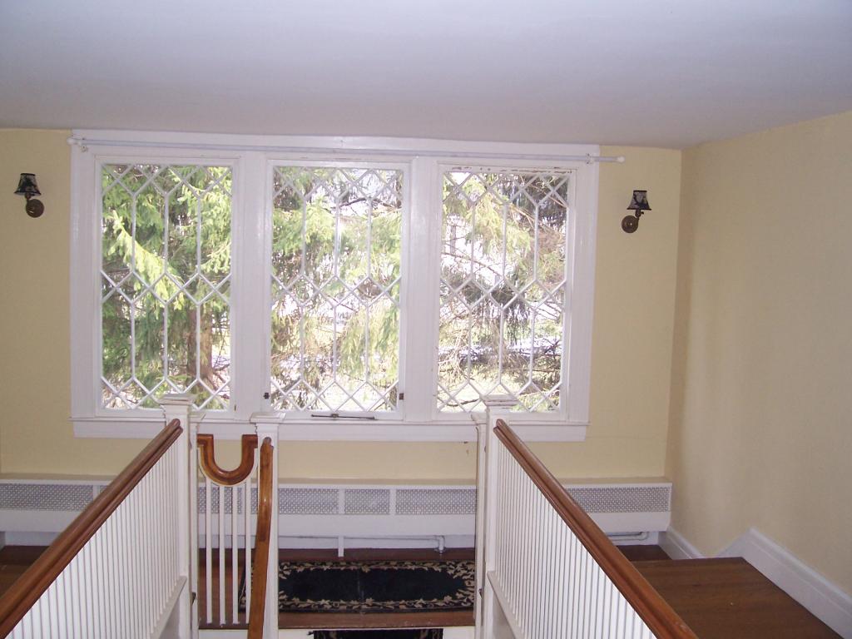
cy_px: 320
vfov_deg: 41.8
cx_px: 426
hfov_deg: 54.0
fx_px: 837
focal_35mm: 34
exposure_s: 1/60
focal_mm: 5.6
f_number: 2.7
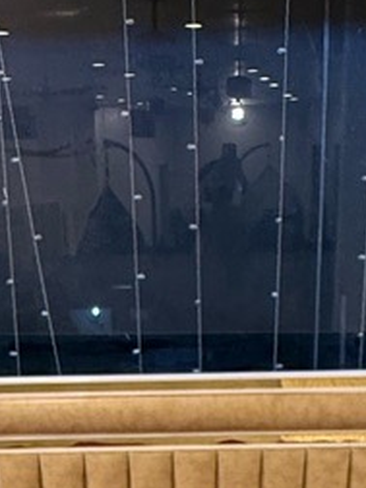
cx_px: 201
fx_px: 1001
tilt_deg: -27.3
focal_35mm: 71
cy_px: 668
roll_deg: +1.1
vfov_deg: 23.5
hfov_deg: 20.7
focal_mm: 2.22
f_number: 2.2
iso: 400
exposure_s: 1/50
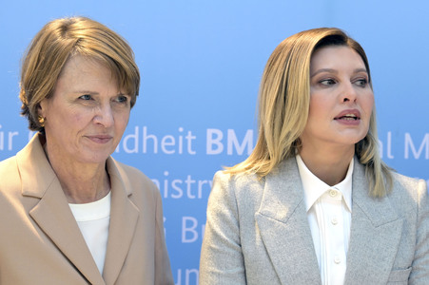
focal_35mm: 160
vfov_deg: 8.6
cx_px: 214
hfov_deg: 12.8
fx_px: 1905
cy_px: 142
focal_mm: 160
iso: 4000
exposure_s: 1/200
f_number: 5
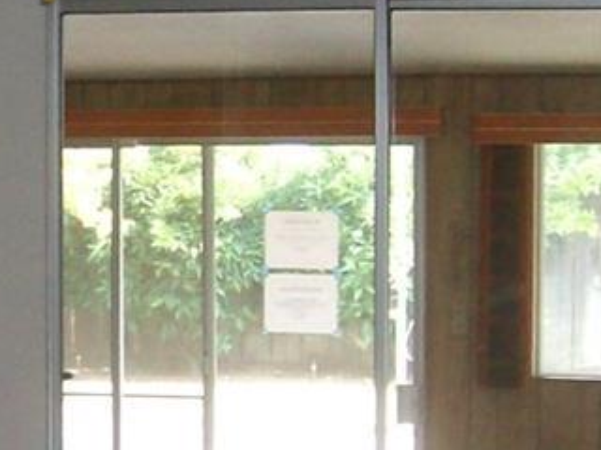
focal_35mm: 164
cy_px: 368
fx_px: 2847
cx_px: -4
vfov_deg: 9.0
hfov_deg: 11.9
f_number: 2.8
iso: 168
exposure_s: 1/40
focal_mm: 5.8
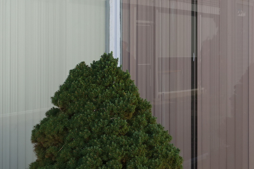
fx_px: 564
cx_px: 276
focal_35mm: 80
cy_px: 54
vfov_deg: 17.0
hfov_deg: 23.8
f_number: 5.6
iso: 125
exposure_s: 1/160
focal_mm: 13.16
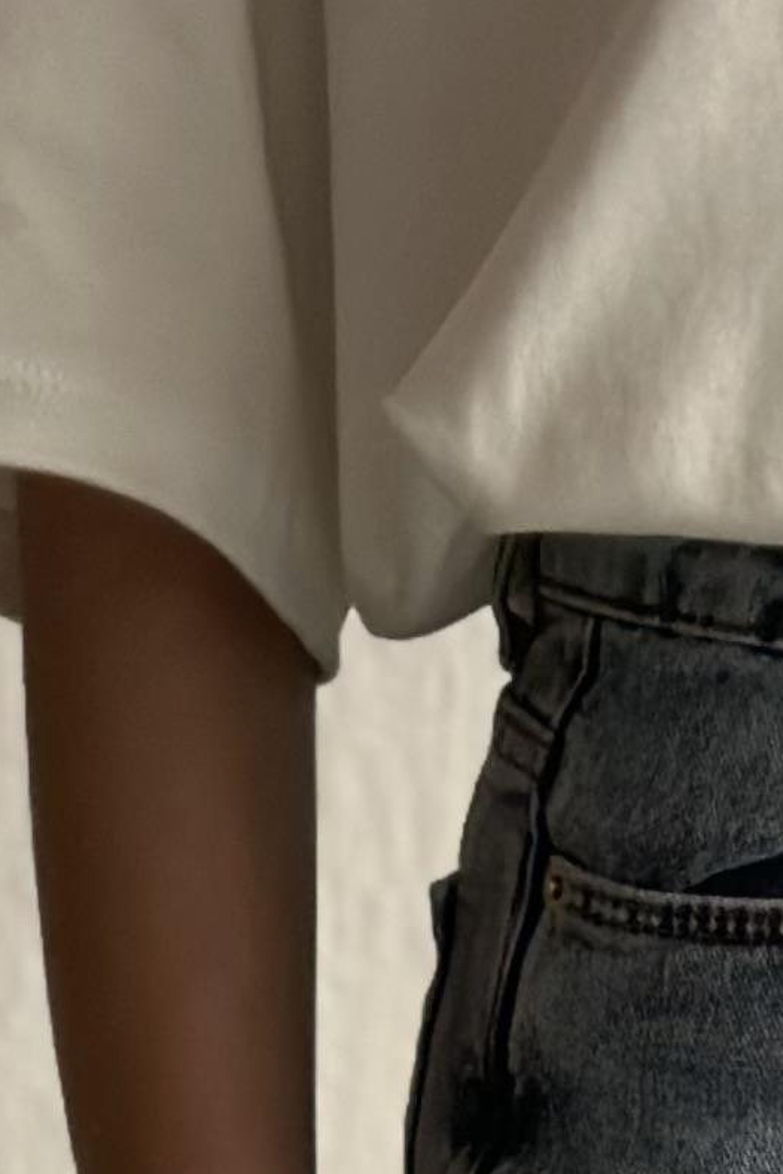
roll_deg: +2.2
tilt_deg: -38.3
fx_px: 8319
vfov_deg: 7.5
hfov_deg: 5.4
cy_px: 2879
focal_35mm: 255
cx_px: 1005
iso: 200
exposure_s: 1/60
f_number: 1.78
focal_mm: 6.86
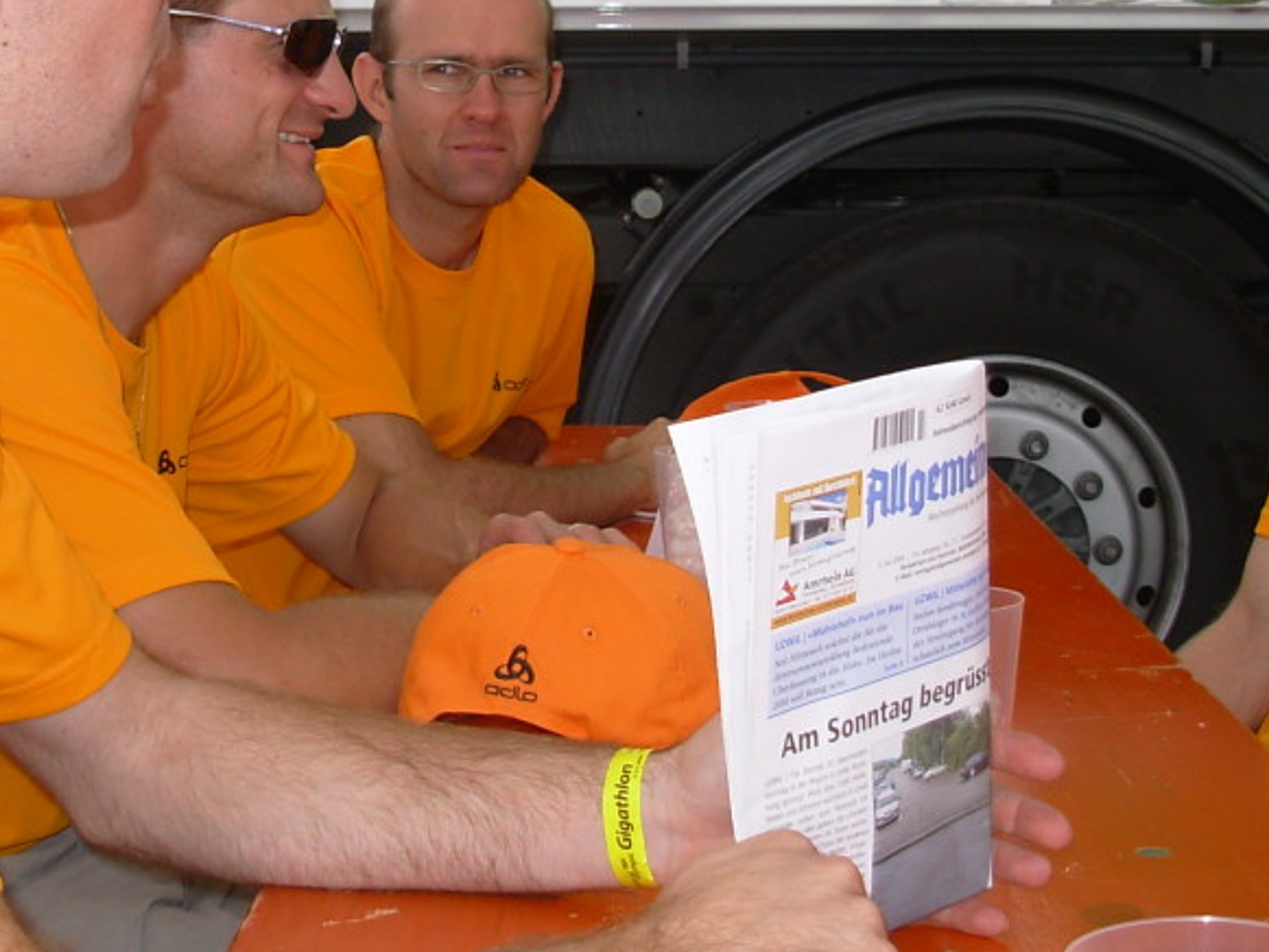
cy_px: 216
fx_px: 2457
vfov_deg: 21.7
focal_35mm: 67
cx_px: 531
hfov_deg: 28.9
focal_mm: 6.3
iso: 50
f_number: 2.9
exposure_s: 1/443
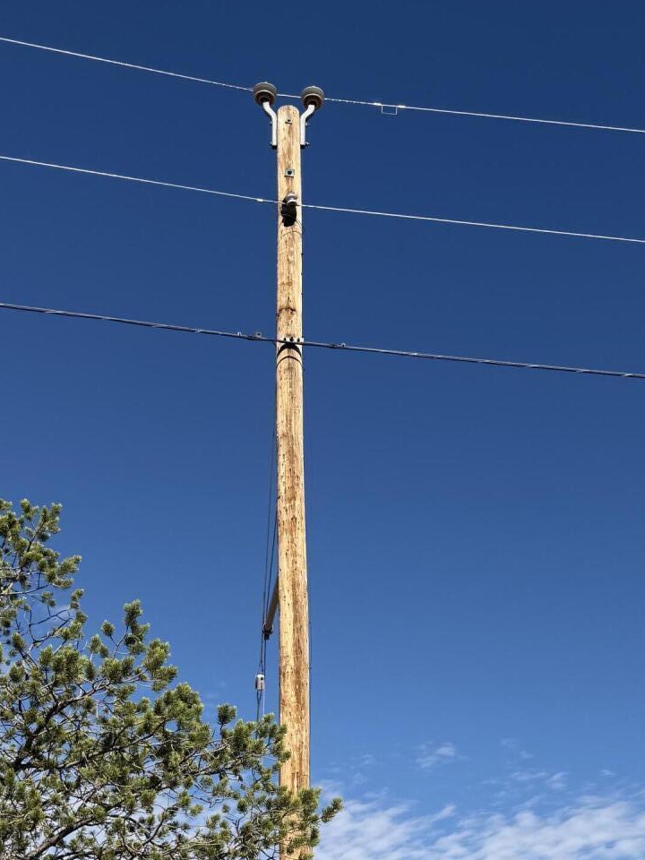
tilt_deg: +17.0
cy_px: 786
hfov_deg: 29.1
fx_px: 1242
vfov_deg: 35.7
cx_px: 352
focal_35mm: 50
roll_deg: -2.3
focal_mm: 6.76
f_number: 1.78
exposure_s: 1/5319
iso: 80
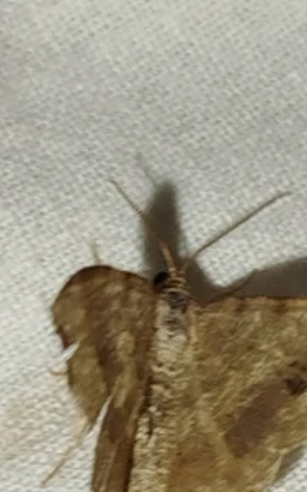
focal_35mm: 187
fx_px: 2507
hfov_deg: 7.0
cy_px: 279
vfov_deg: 11.2
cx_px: 218
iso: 80
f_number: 1.7
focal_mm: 5.31
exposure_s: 1/50
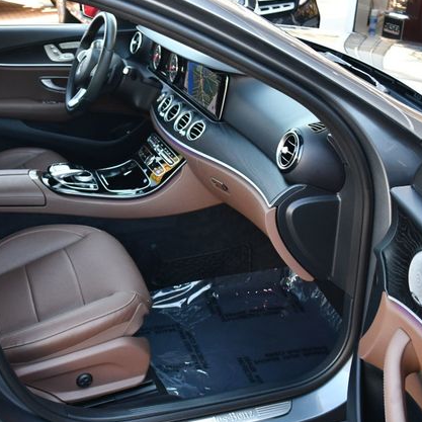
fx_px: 648
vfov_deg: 36.1
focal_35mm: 47
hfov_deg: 35.3
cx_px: 107
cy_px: 215
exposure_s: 1/250
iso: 800
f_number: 3.5
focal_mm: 18
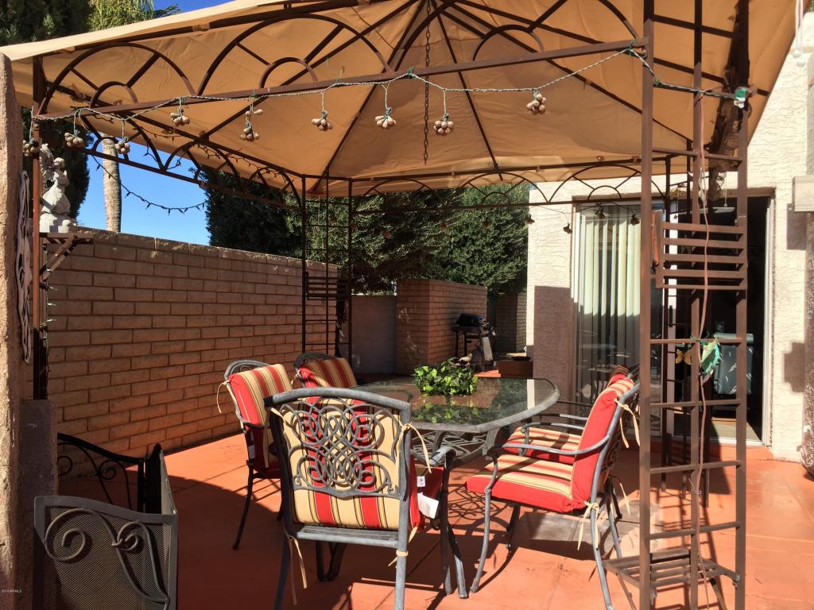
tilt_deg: +0.0
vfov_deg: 48.2
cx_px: 407
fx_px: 682
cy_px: 305
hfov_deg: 61.7
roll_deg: -1.4
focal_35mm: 29
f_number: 2.2
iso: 32
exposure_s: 1/1647
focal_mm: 4.15
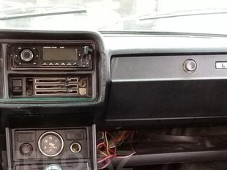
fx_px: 433
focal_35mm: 66
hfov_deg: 28.9
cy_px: 162
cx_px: 58
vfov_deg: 21.6
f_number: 2.2
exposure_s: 1/33
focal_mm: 3.3
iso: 200
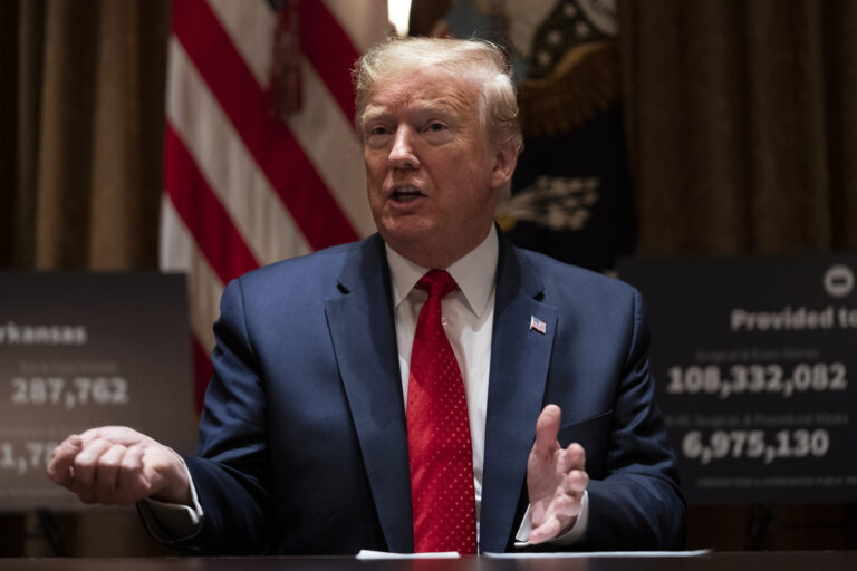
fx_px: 2261
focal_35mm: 95
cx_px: 428
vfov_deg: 14.4
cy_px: 286
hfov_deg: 21.5
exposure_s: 1/200
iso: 4000
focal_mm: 95
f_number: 2.8
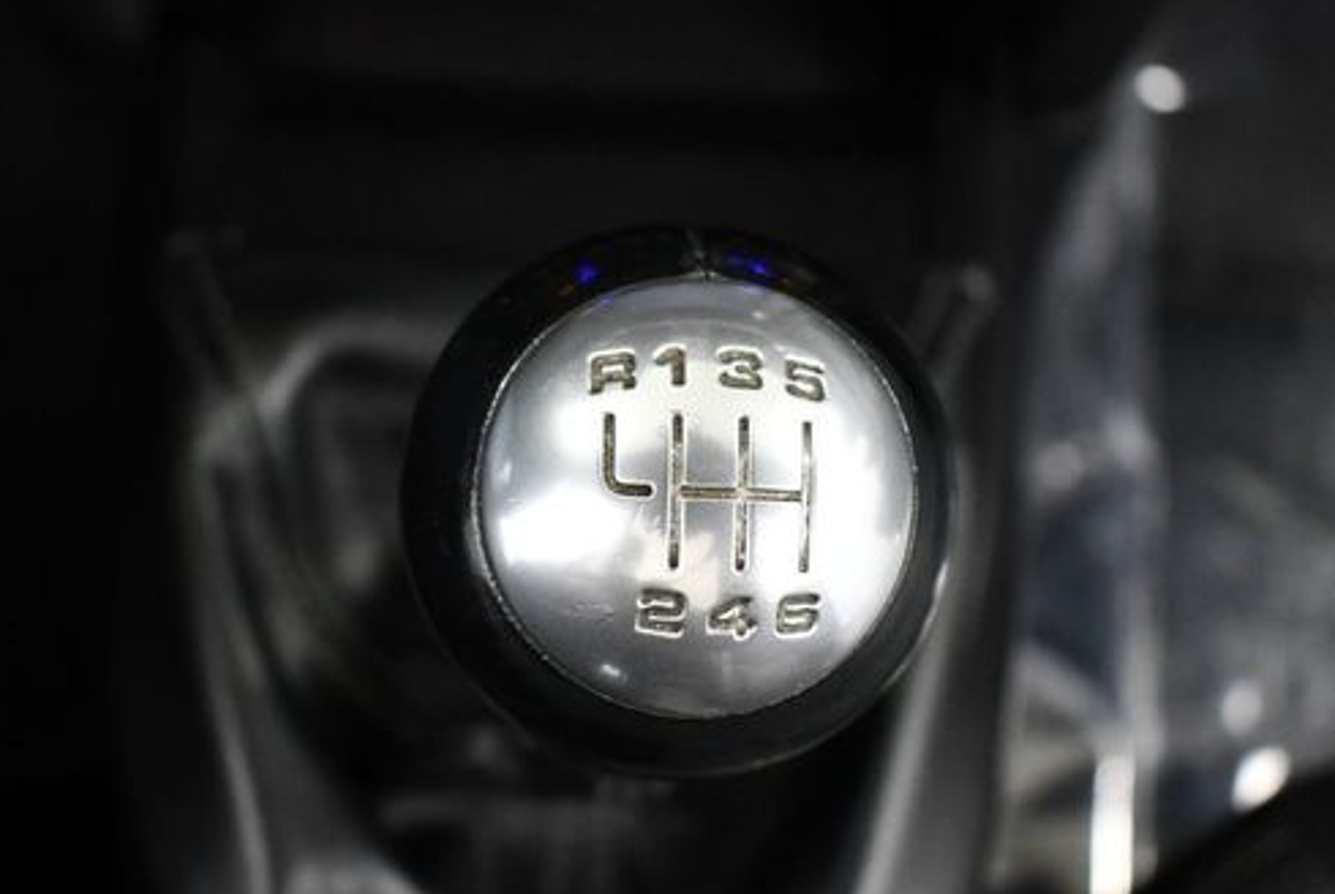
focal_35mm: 47
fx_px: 1745
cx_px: 657
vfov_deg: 28.7
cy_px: 463
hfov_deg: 41.9
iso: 2800
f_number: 3.5
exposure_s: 1/125
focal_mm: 18
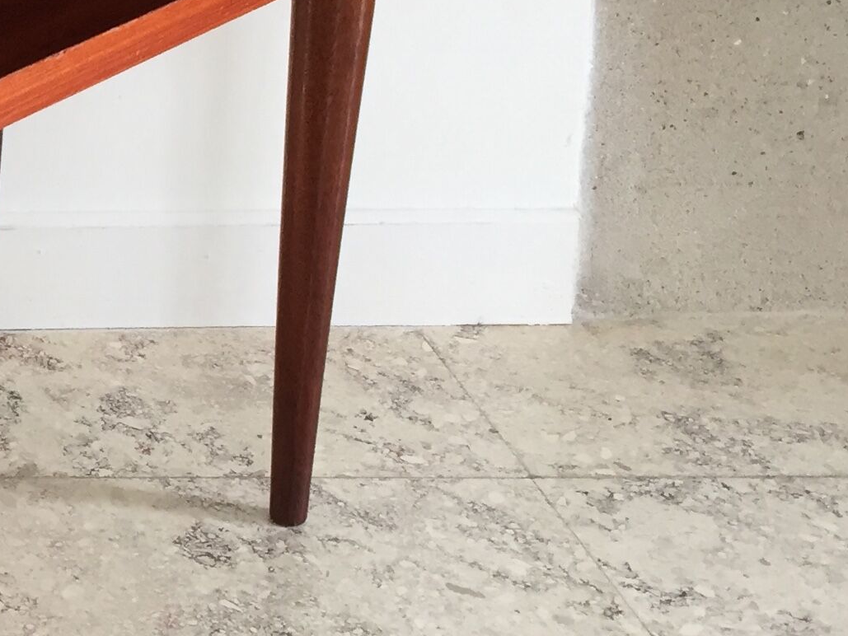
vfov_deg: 15.8
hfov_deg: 19.4
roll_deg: +1.1
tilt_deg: -16.9
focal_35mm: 92
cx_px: -297
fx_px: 2254
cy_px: -3
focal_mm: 4.15
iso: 80
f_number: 2.2
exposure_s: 1/33
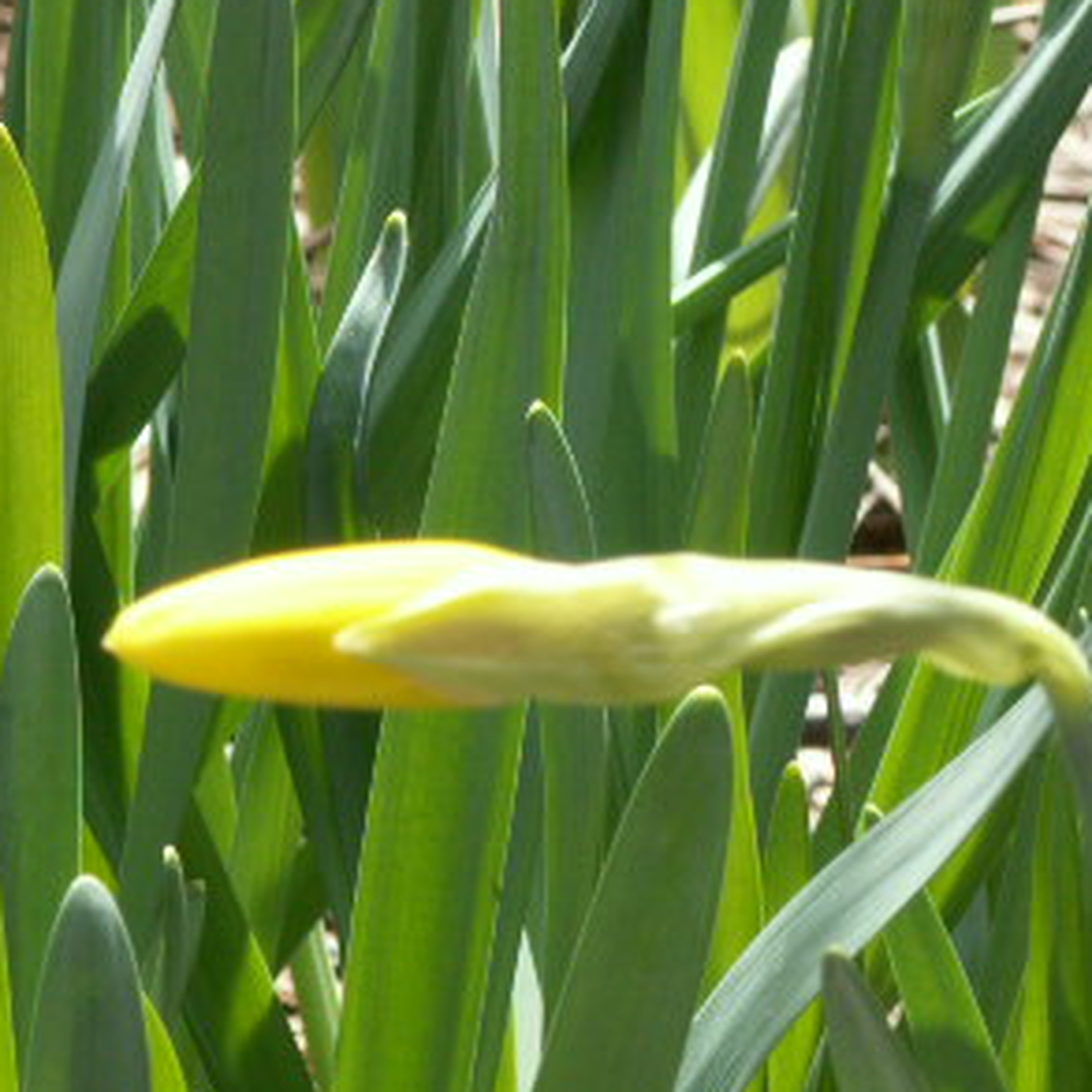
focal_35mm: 228
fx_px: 8137
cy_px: 723
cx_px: 518
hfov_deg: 7.7
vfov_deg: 7.7
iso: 50
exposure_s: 1/80
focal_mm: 19.25
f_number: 5.6
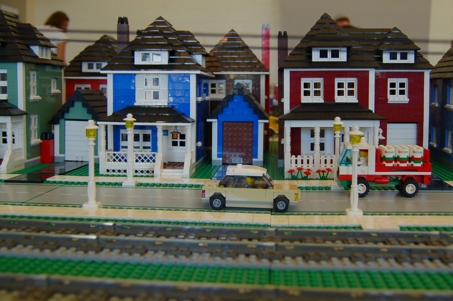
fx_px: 528
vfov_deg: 31.7
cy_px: 128
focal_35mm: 42
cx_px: 256
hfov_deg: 46.4
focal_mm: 18
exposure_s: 1/100
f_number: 3.5
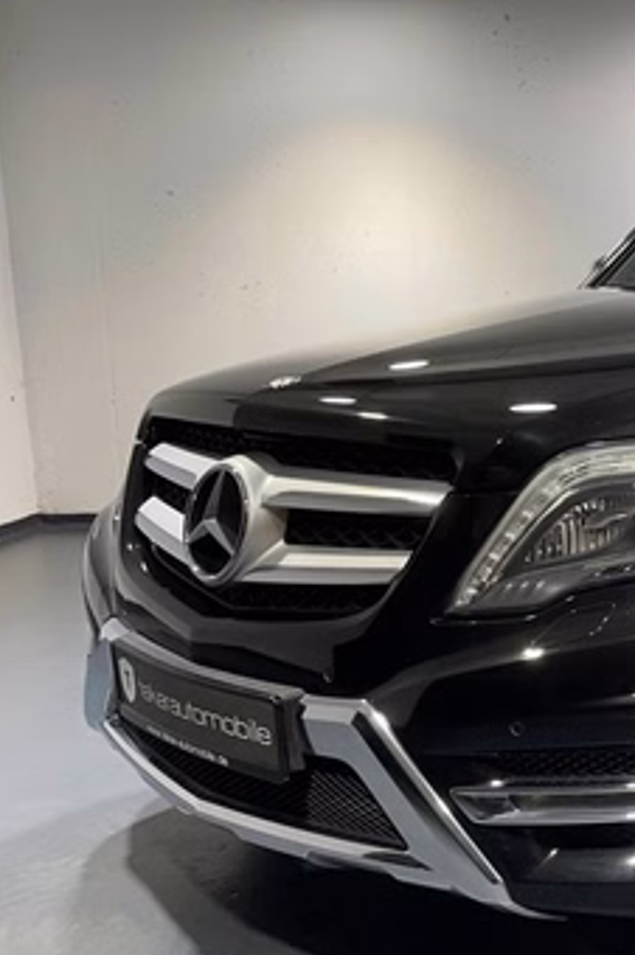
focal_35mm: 49
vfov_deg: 40.3
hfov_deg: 24.6
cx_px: 784
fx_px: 1299
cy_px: 542
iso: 80
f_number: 1.6
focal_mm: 5.1
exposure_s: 1/100
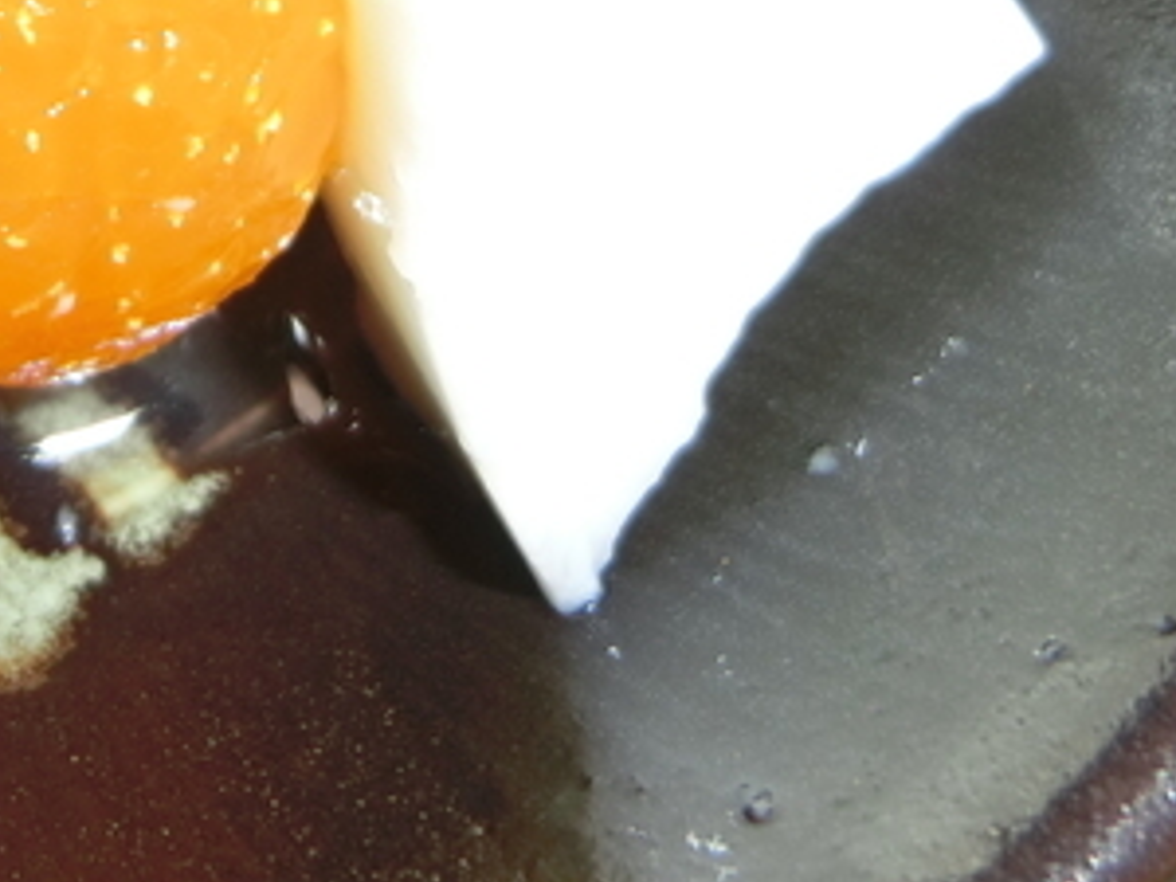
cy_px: -223
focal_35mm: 64
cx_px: -74
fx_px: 2174
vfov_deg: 21.1
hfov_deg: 27.9
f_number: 3
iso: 80
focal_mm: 4.24
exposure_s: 1/100
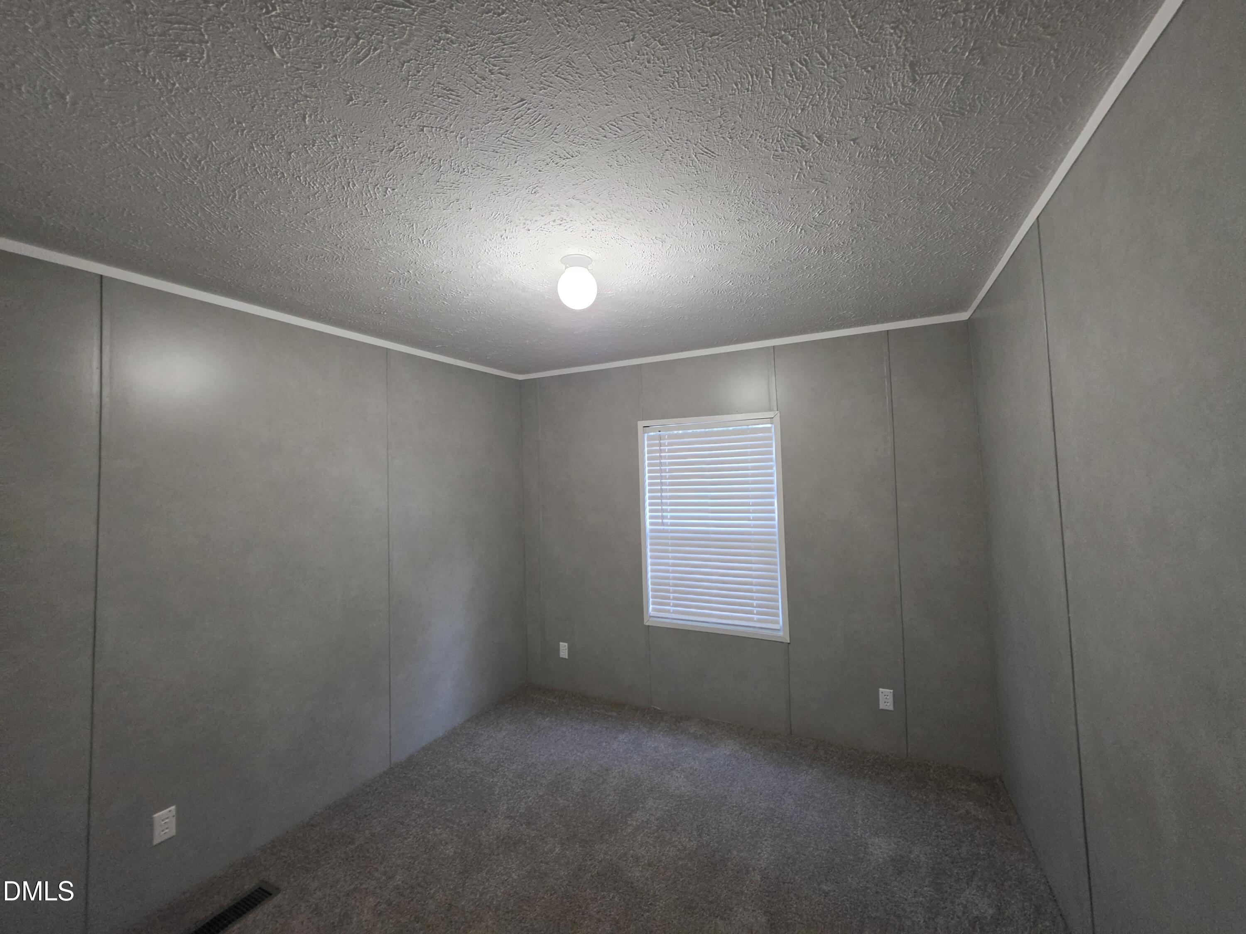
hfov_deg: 106.2
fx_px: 468
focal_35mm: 13
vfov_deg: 89.9
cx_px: 623
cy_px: 467
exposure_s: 1/60
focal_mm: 2.2
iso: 640
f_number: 1.9
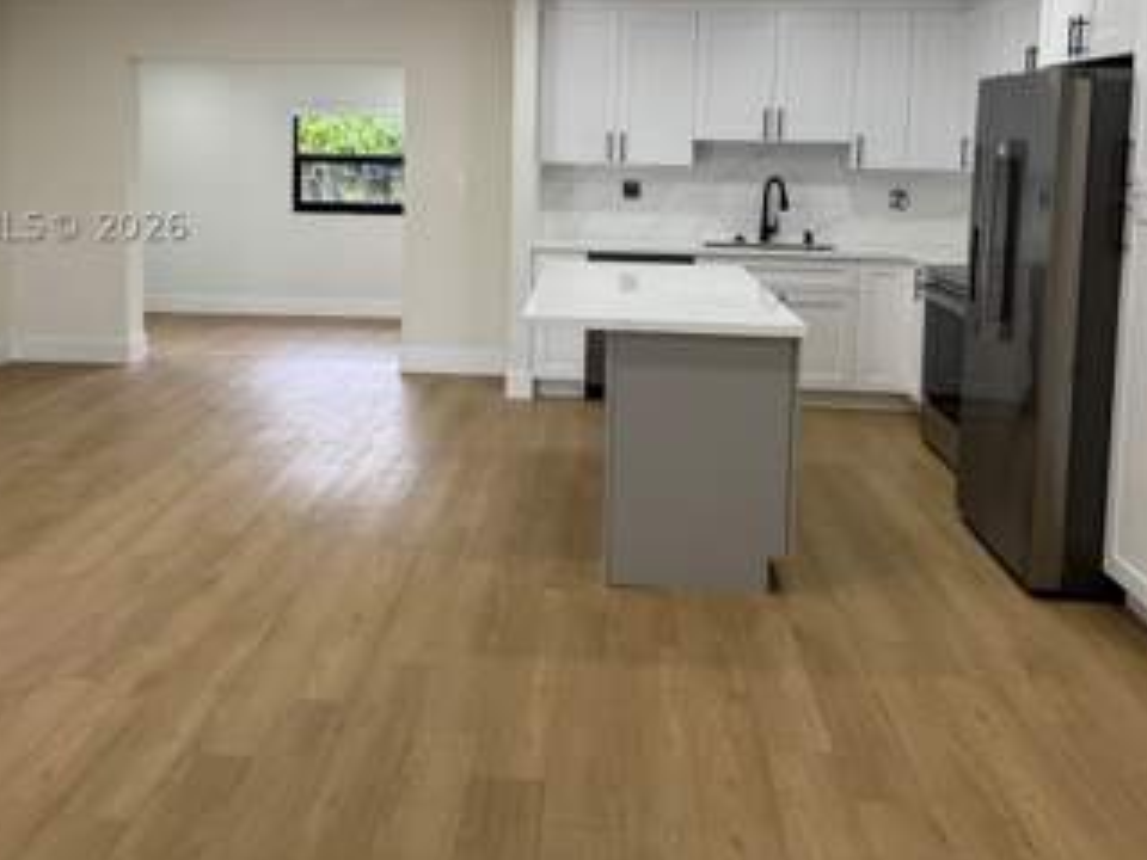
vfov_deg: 38.7
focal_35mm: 36
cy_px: 226
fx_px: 1193
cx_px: 516
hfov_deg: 51.3
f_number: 1.78
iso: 80
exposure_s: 1/121
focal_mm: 6.76
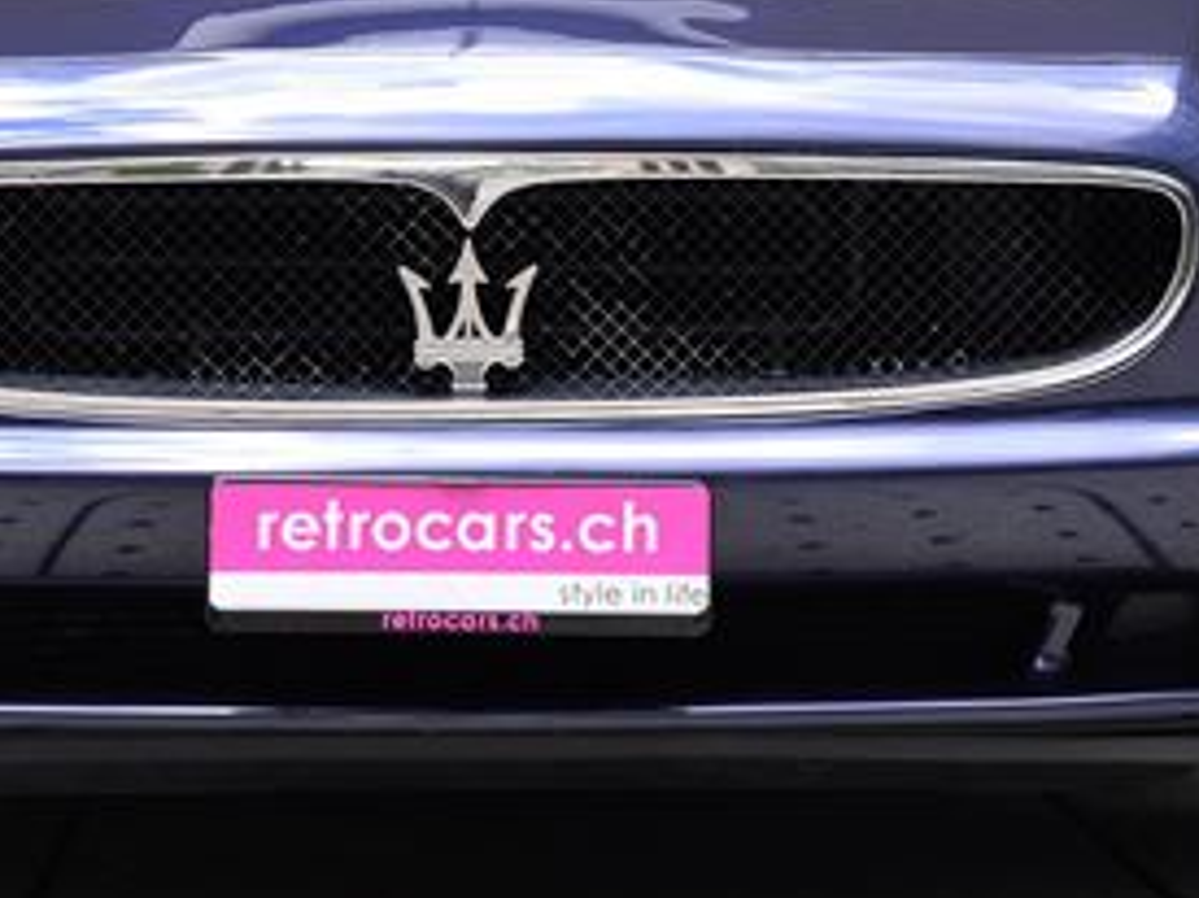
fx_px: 5574
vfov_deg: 9.1
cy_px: -159
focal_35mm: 161
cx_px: 480
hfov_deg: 12.3
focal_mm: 48
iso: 400
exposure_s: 1/125
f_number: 6.3
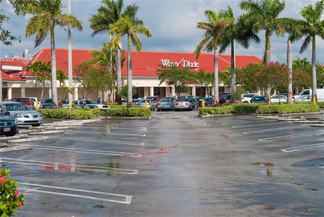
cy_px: 108
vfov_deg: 20.2
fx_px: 608
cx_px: 162
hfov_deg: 29.8
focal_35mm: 68
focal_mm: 45
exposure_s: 1/750
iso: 400
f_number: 11
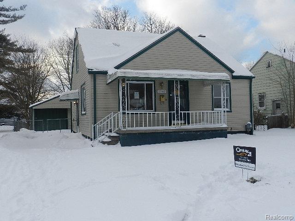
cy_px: 110
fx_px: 273
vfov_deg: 44.2
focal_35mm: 32
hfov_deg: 56.8
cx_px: 148
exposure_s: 1/1000
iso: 160
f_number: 3.7
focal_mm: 5.6
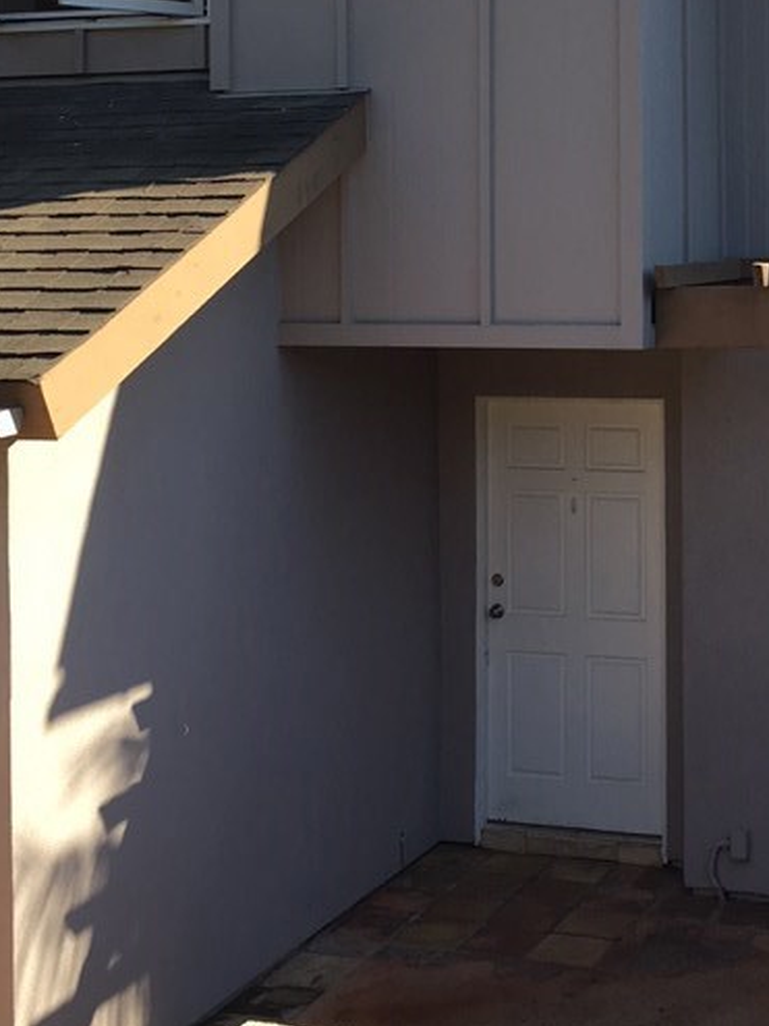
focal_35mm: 60
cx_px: 655
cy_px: 274
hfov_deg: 23.9
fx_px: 1778
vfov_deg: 31.7
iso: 25
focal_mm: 4.15
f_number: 2.2
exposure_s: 1/605
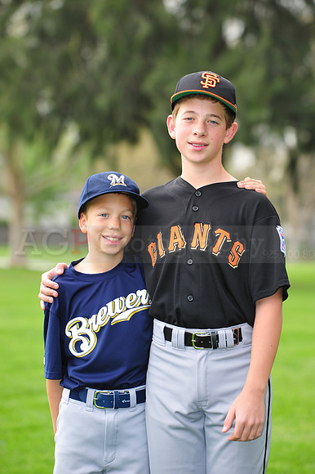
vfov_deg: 13.3
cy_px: 237
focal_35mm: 155
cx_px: 158
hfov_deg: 8.8
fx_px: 2037
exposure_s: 1/320
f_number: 5.6
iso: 320
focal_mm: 155
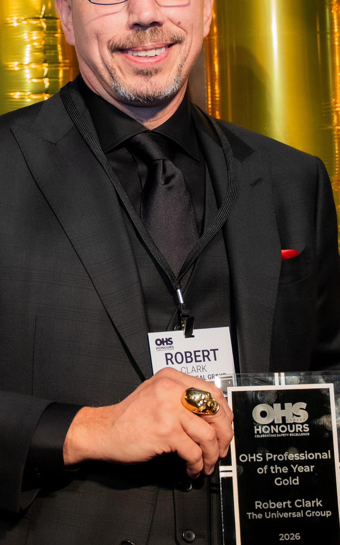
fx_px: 2046
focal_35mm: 138
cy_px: 243
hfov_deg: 9.4
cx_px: 5
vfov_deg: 15.1
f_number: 2.8
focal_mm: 42.8
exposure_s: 1/125
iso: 1600
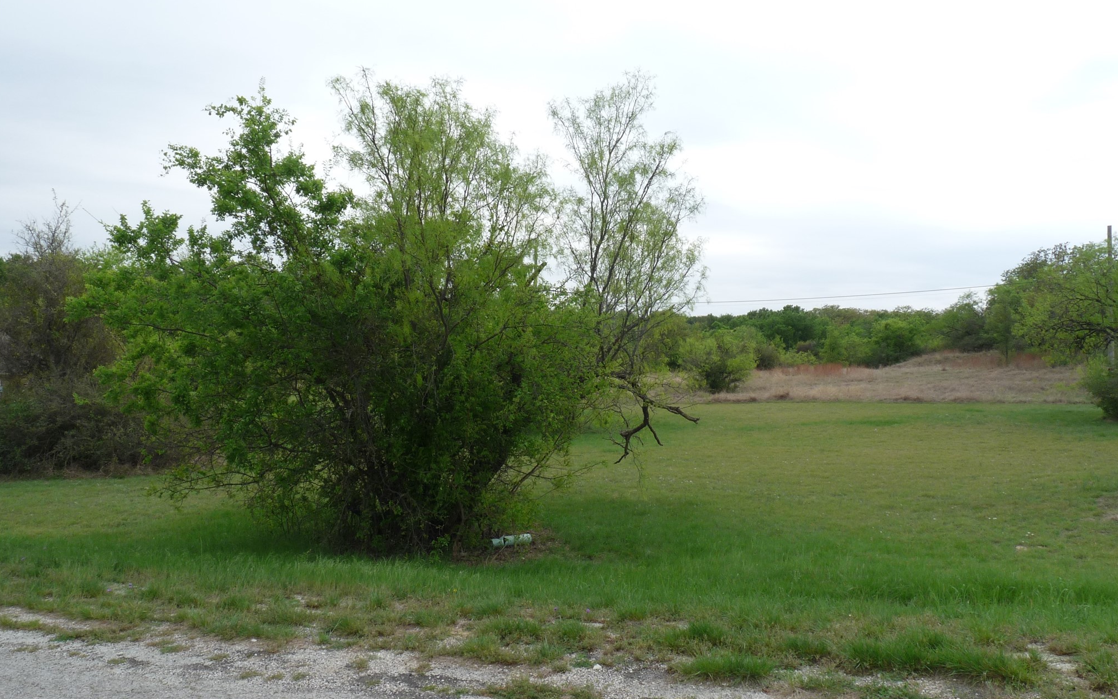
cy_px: 358
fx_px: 884
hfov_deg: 64.6
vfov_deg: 43.1
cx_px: 563
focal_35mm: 29
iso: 100
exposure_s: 1/250
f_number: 5.6
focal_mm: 4.8
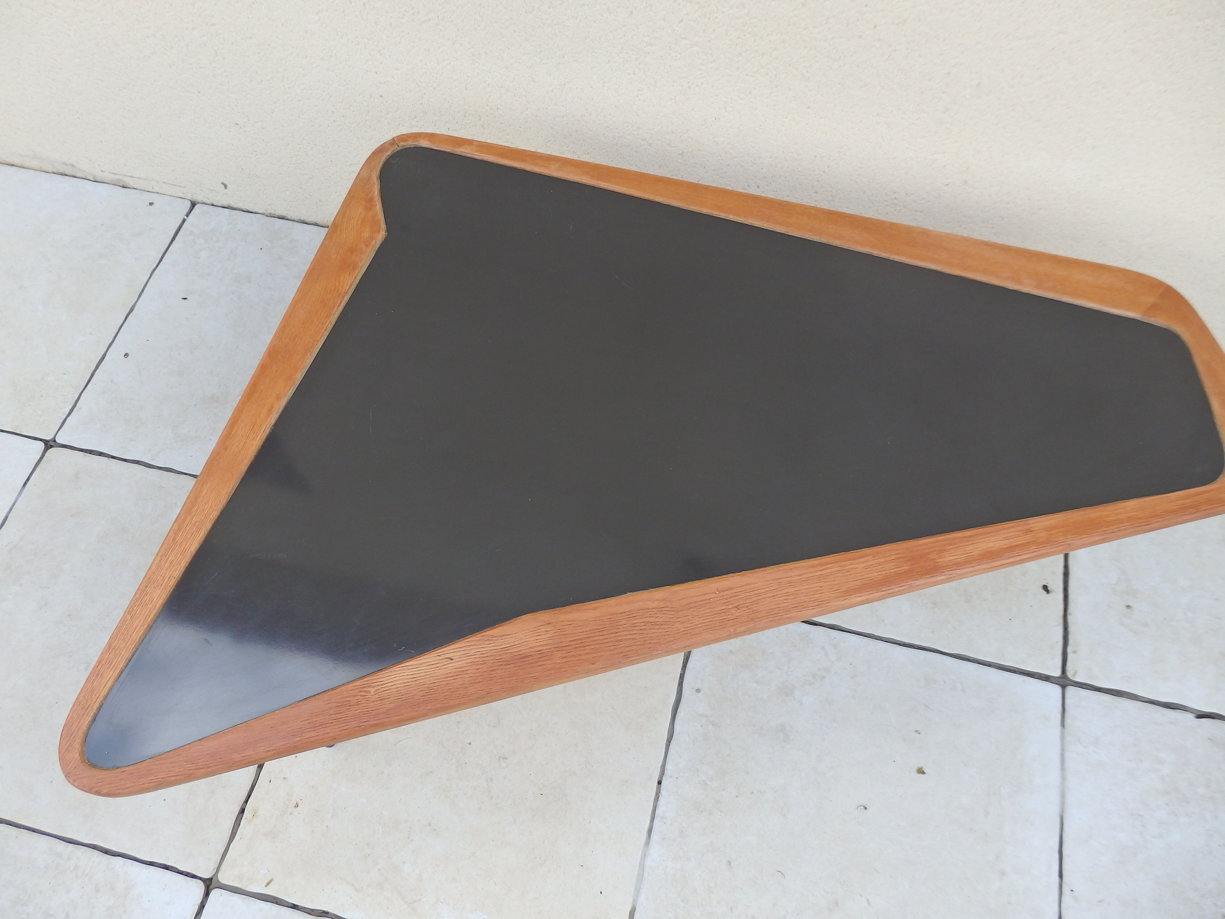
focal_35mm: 25
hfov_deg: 69.4
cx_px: 612
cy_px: 460
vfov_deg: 54.9
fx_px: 885
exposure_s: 1/320
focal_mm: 4.5
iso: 125
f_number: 3
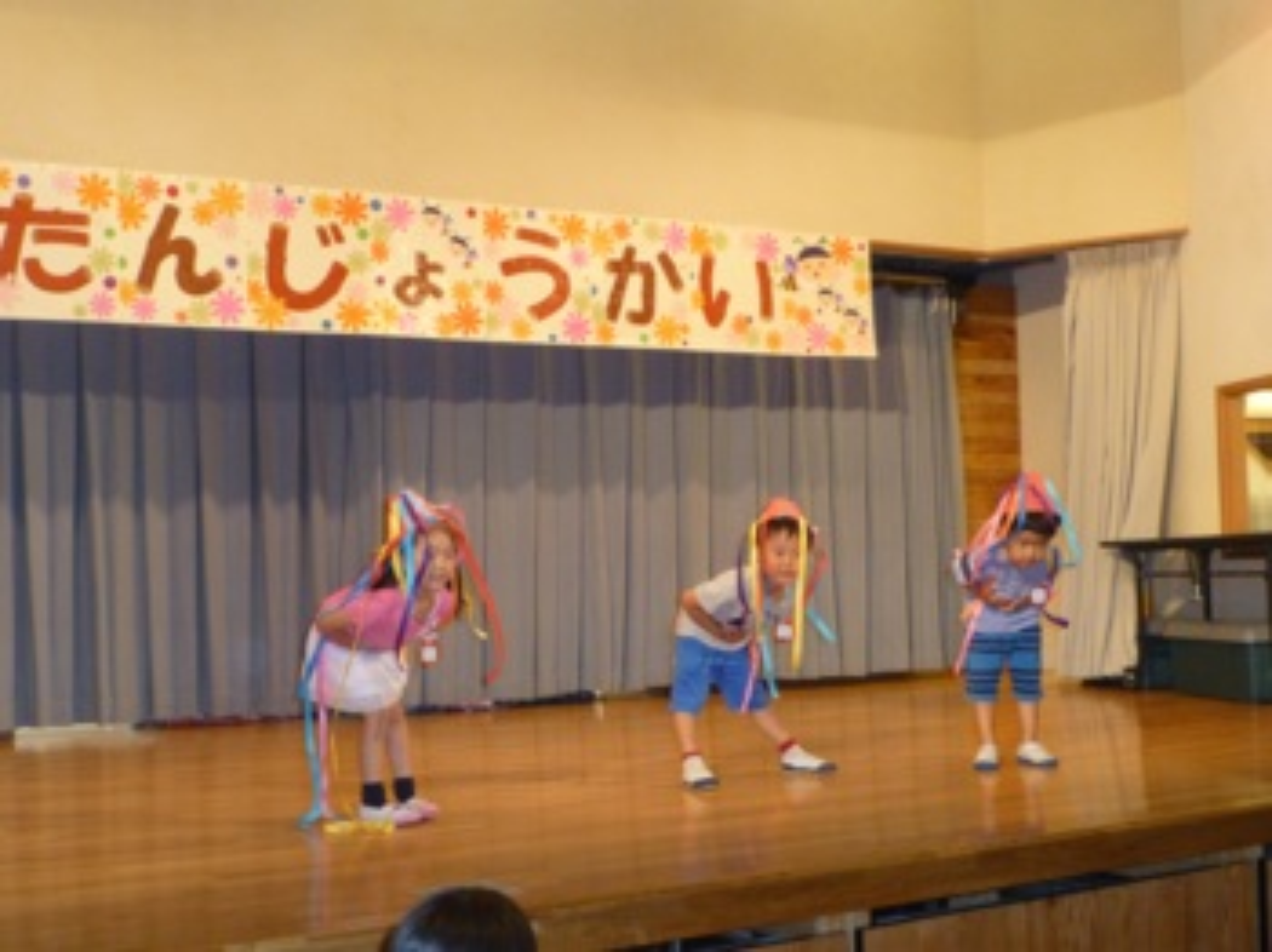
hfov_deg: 41.3
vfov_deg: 31.5
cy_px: 476
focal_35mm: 46
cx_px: 636
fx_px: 1689
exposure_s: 1/60
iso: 640
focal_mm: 7.9
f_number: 4.1
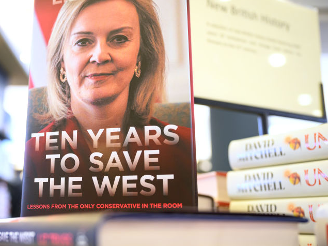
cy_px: 111
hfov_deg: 41.8
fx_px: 426
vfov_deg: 32.1
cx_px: 125
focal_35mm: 45
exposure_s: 1/50
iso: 800
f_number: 2.8
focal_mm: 29
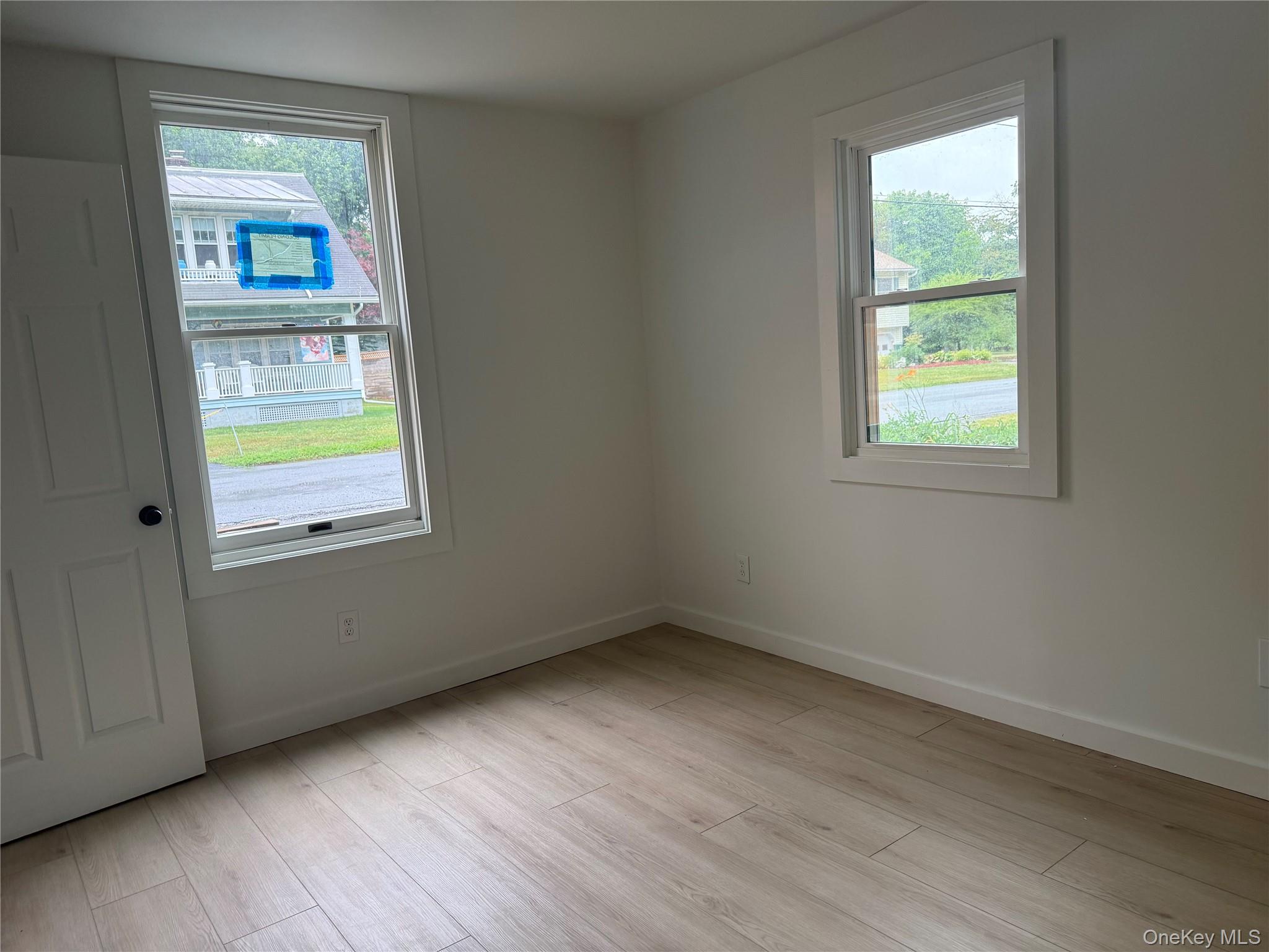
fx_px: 880
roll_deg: +3.3
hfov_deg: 71.6
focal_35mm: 24
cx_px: 634
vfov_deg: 56.8
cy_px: 476
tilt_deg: -8.3
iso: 100
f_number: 1.78
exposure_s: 1/243
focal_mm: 6.76
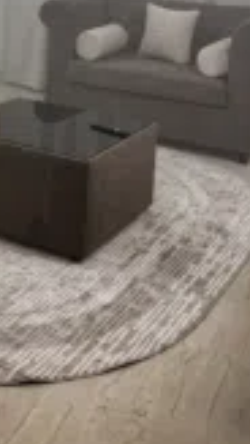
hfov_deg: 18.3
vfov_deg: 30.6
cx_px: -16
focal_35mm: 64
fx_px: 752
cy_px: 5
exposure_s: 1/100
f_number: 1.78
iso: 100
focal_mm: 6.76
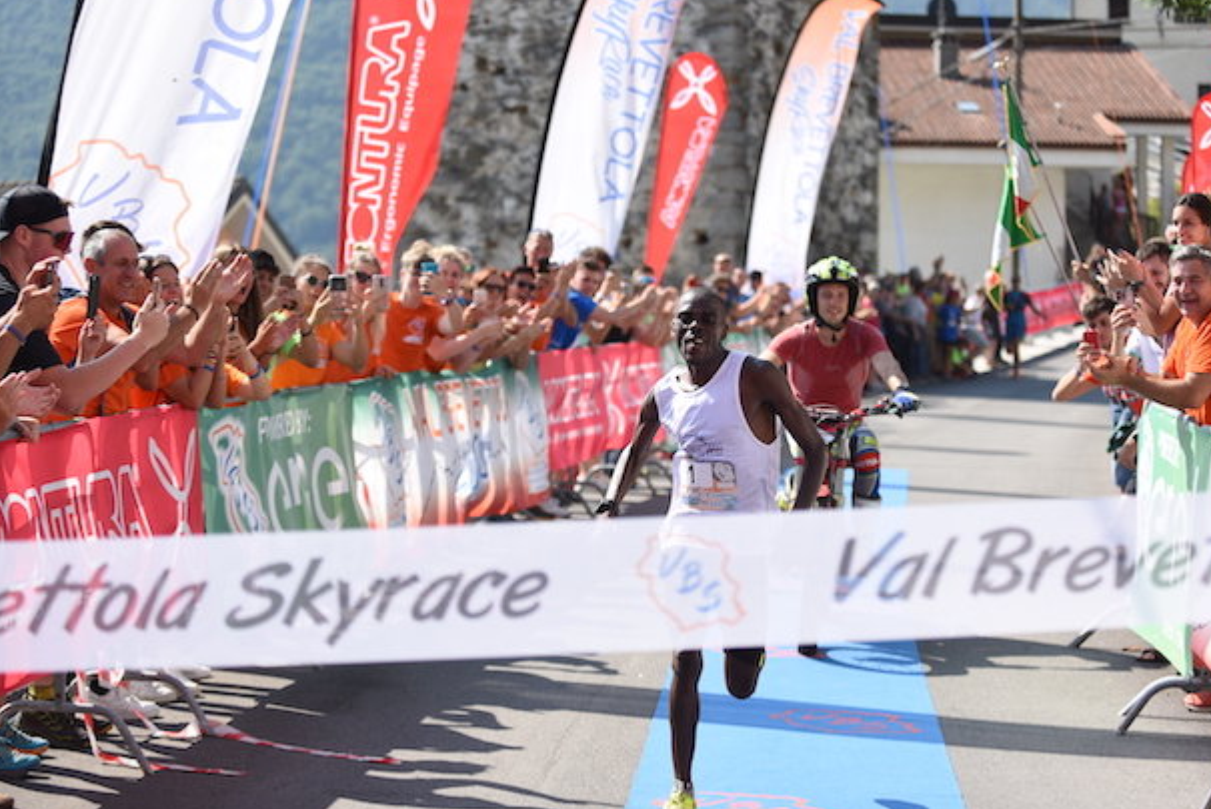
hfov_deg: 25.0
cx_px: 685
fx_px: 2726
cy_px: 375
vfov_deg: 16.9
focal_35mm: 81
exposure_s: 1/1600
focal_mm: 70
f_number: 2.8
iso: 200
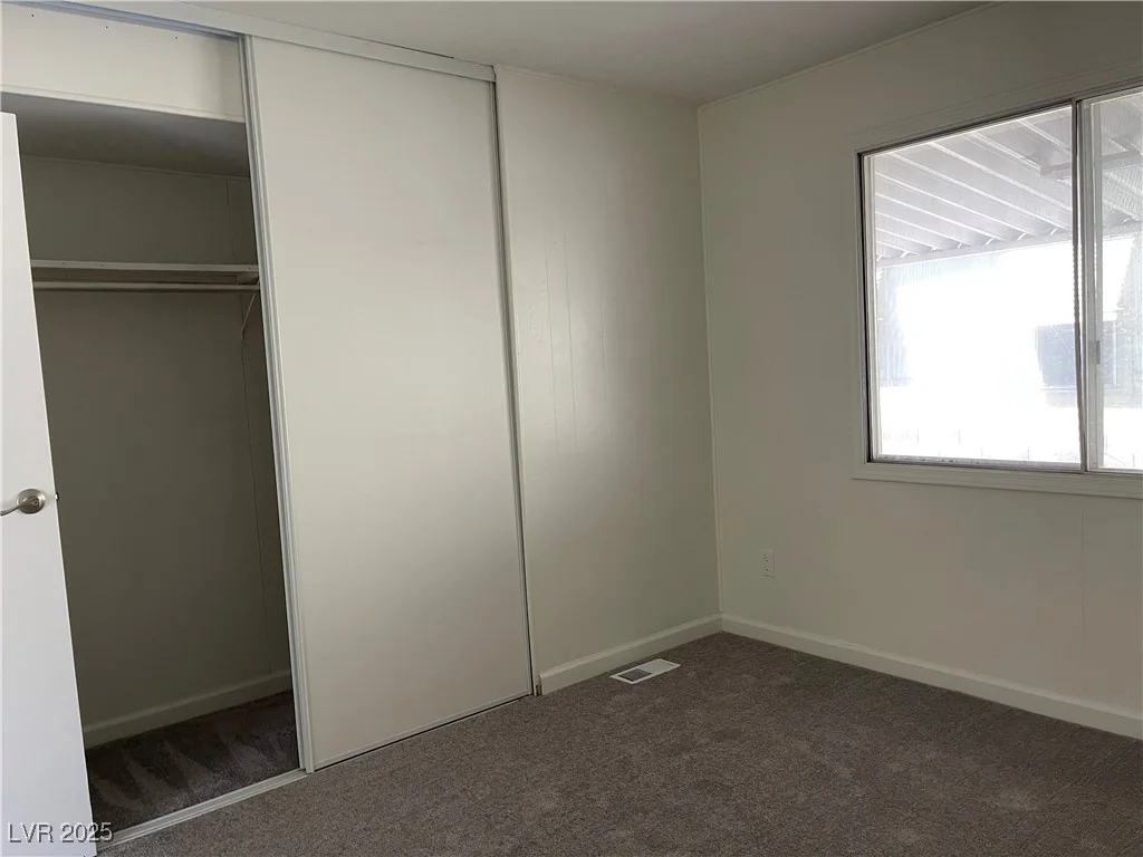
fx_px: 825
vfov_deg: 54.9
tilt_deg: -5.2
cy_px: 428
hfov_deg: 69.4
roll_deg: +3.3
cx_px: 572
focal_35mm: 25
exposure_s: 1/60
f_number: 1.6
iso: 320
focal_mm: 5.1
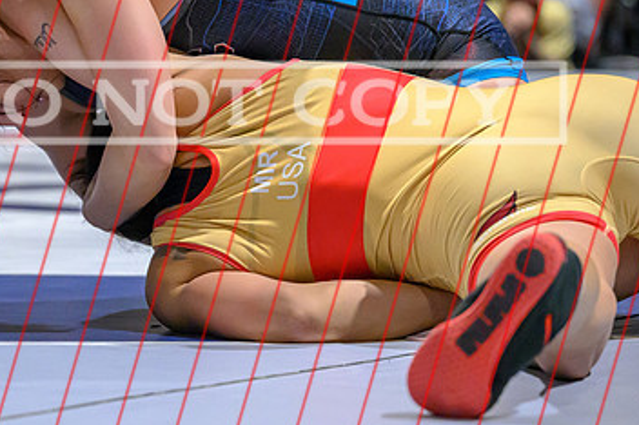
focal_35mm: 210
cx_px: 74
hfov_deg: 9.8
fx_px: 3724
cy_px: 140
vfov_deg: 6.5
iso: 5600
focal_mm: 92
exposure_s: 1/640
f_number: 2.8
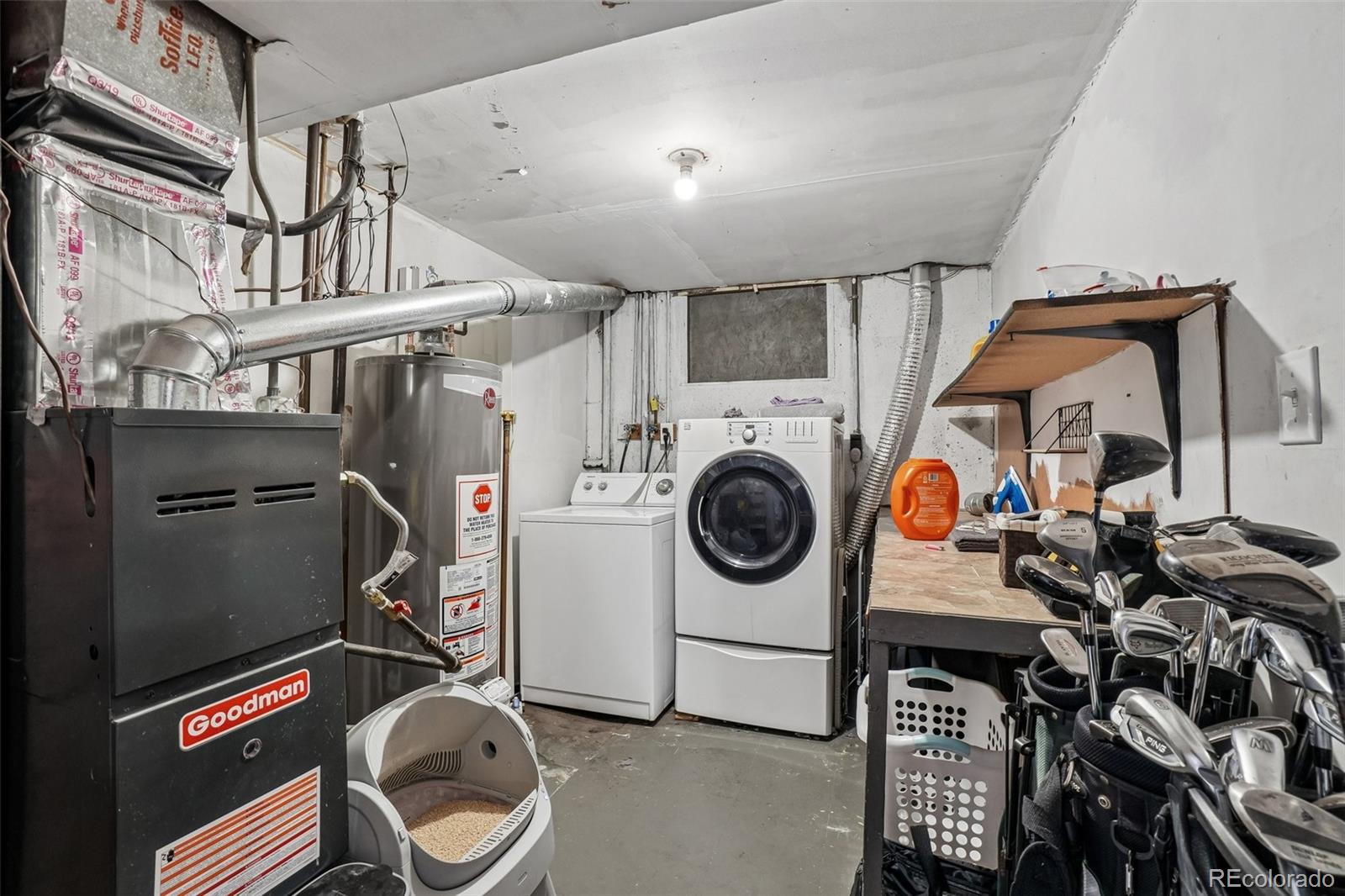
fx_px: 560
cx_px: 672
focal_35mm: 15
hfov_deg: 100.4
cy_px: 448
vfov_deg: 77.3
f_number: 8
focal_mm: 10
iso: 400
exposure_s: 1/3.33
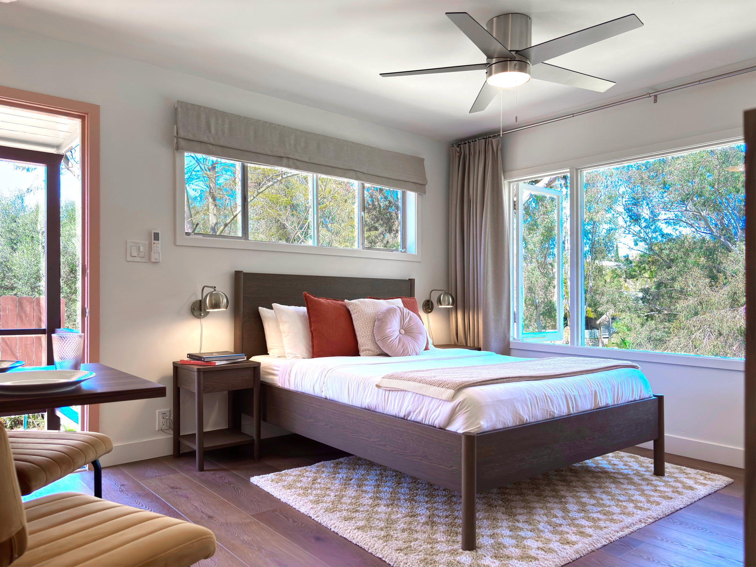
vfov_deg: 53.1
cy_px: 284
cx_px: 378
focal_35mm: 26
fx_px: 568
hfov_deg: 67.3
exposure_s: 1/222
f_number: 1.6
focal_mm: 6
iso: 40
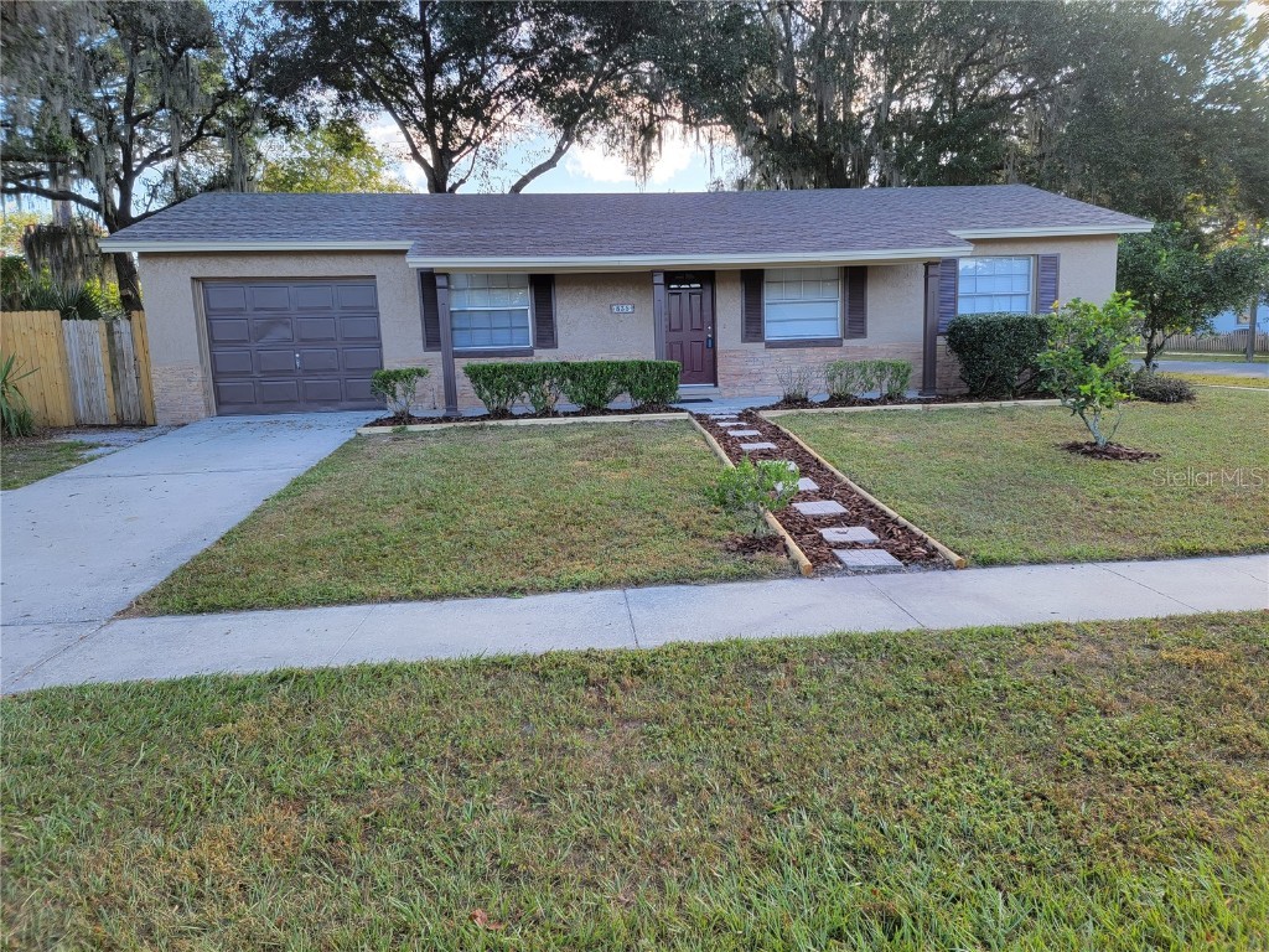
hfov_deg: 71.6
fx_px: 880
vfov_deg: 56.8
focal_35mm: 24
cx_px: 634
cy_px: 476
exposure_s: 1/119
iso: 20
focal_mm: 6.7
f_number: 1.8
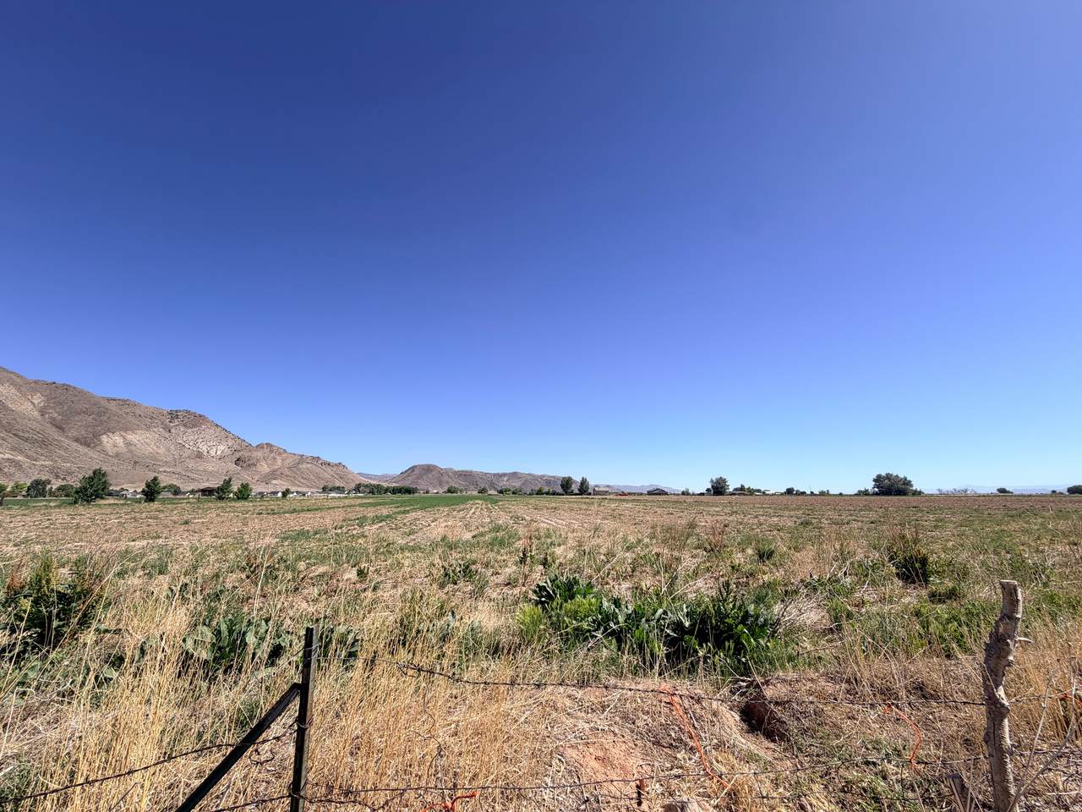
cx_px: 541
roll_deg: +0.1
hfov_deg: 102.1
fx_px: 438
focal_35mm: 14
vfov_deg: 85.7
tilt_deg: +12.6
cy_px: 406
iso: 20
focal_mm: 2.22
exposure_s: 1/970
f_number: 2.2
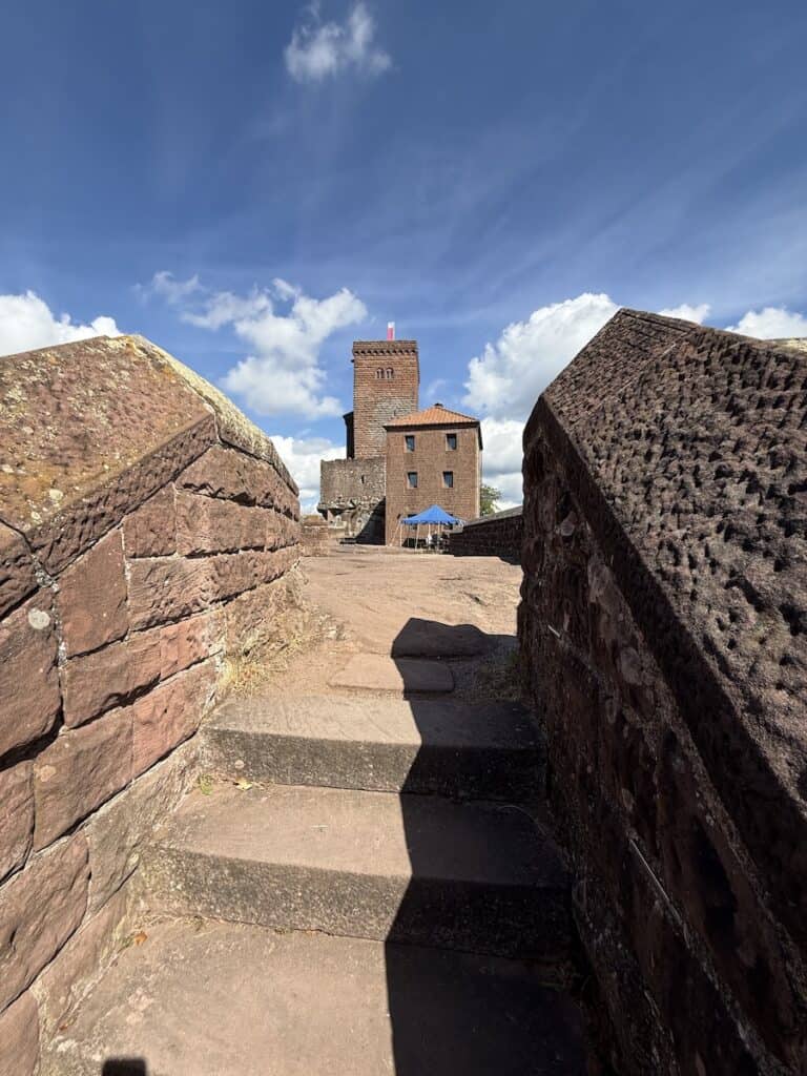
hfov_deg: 85.7
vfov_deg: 102.1
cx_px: 404
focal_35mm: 14
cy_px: 538
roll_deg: -1.5
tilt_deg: +0.9
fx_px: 435
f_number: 2.2
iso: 50
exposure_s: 1/2237
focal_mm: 2.22
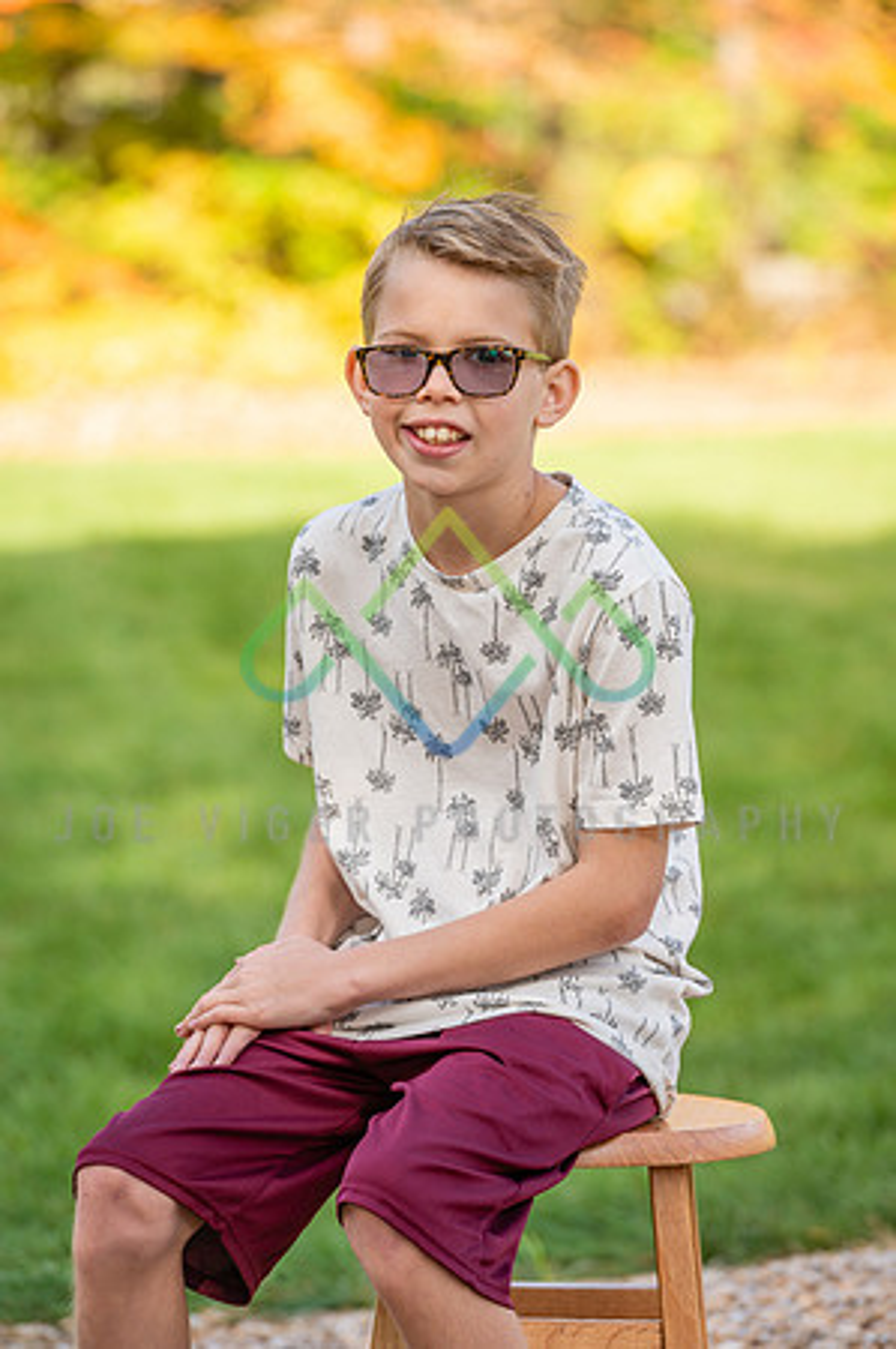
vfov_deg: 10.3
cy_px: 674
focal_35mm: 200
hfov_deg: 6.9
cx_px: 448
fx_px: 7483
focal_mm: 200
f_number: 6.3
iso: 100
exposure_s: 1/160
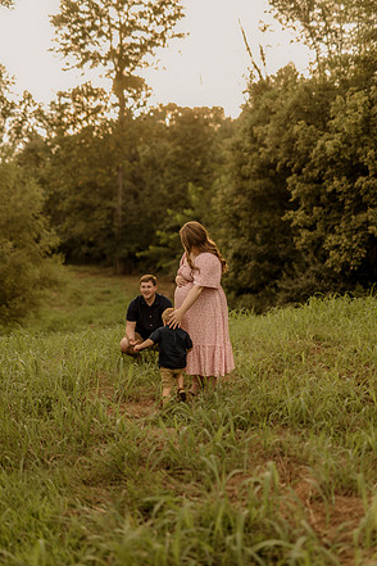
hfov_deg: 26.5
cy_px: 282
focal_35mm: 51
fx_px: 801
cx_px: 190
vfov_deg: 38.9
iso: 125
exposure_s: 1/800
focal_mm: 50
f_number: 1.8
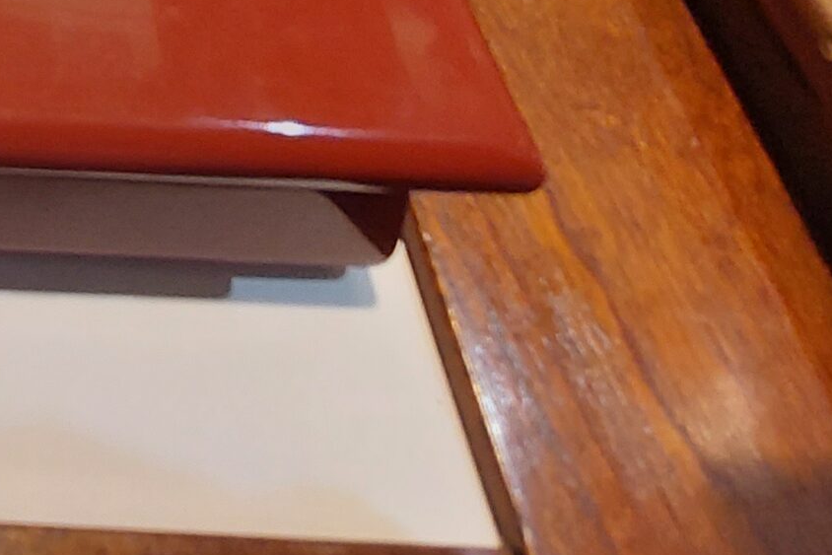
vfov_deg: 27.2
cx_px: -277
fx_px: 948
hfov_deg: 33.2
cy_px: -173
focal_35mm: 41
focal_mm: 1.74
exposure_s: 1/50
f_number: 2.2
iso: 80
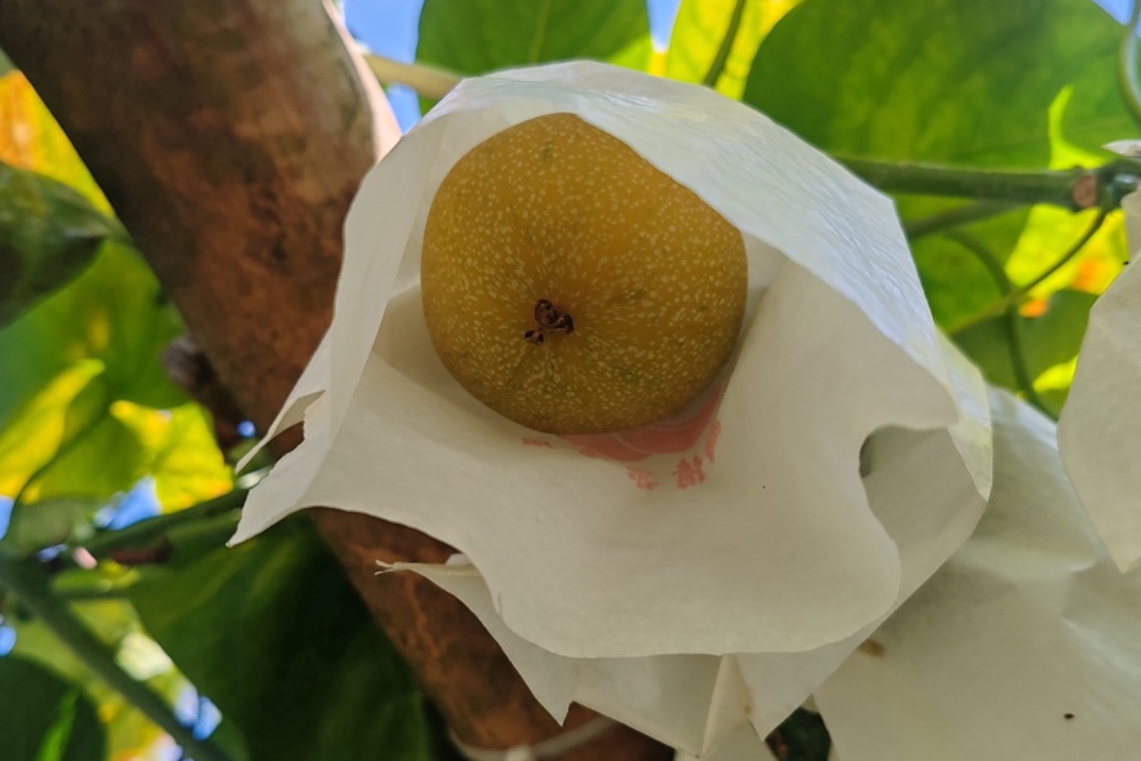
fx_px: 1236
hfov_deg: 49.6
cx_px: 570
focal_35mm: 39
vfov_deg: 34.2
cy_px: 409
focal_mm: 6.12
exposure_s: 1/140
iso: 50
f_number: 1.9
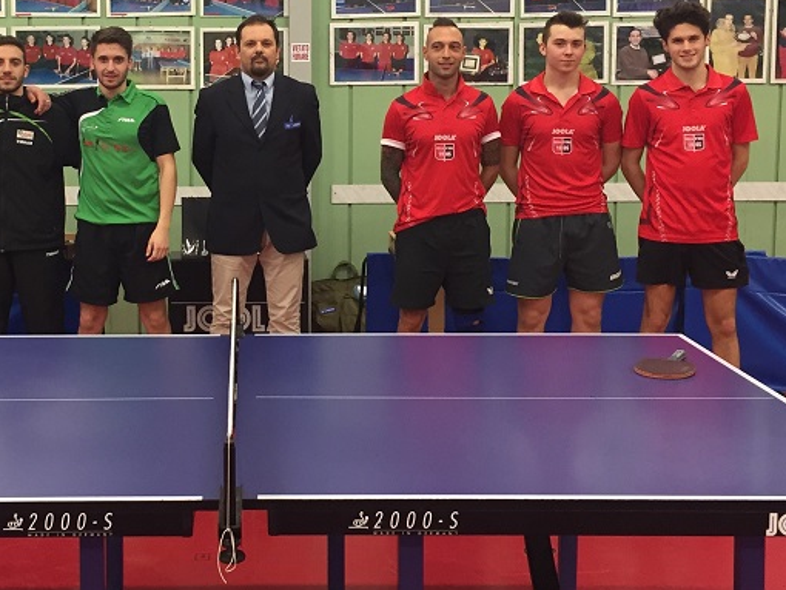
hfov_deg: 46.2
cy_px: 253
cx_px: 277
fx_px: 909
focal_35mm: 40
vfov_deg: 35.9
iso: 125
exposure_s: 1/33
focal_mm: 4.15
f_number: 2.2
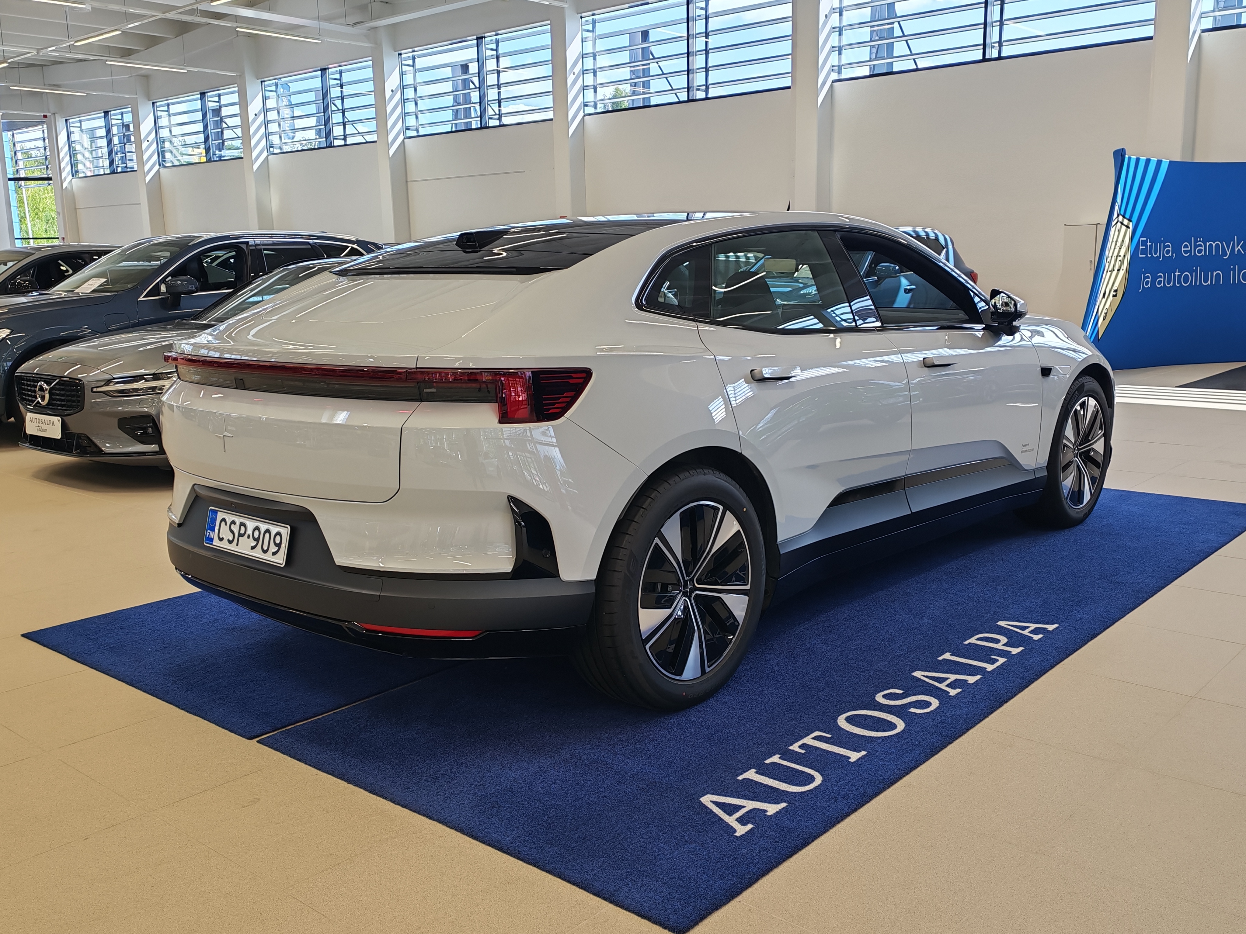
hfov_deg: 55.4
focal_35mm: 33
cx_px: 623
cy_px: 467
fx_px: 1188
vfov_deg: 42.9
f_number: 1.9
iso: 80
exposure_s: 1/100
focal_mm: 6.12
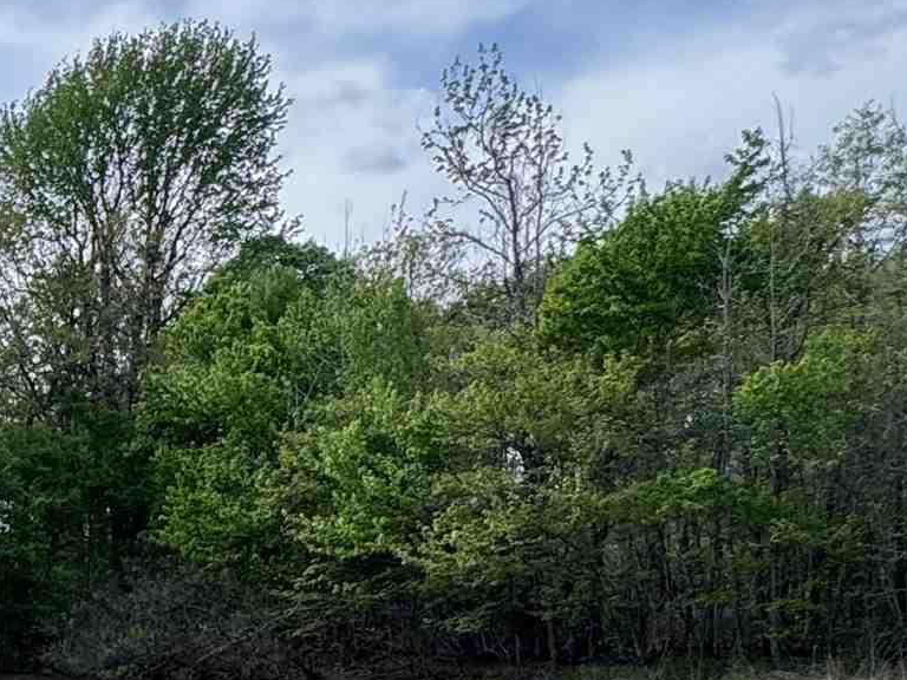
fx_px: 1467
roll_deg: +2.5
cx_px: -383
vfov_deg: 24.5
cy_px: 732
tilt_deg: -3.9
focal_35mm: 56
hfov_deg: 26.7
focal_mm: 2.22
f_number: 2.2
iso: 40
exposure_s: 1/405
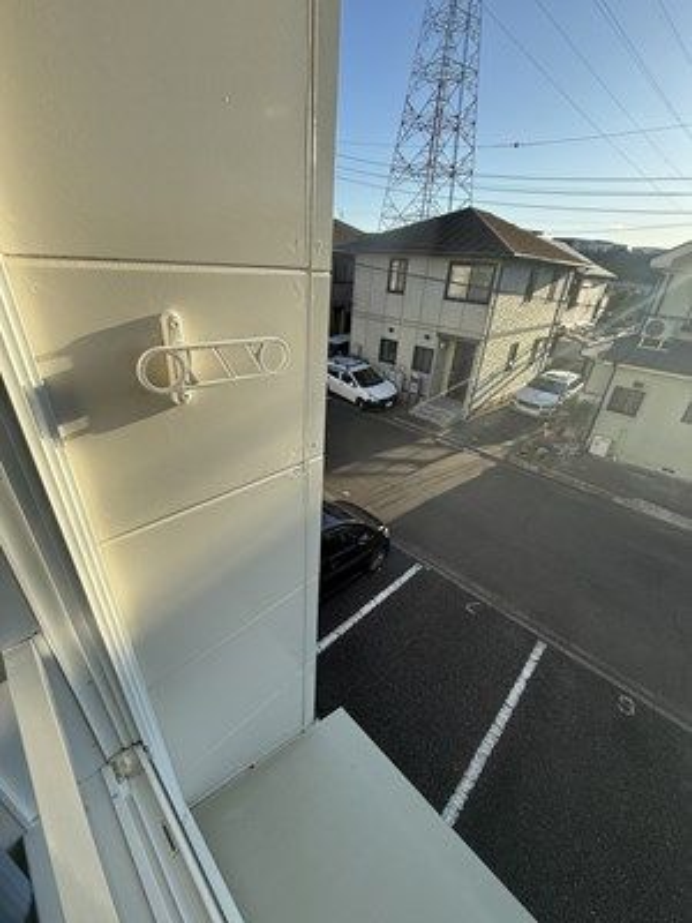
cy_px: 462
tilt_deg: -28.2
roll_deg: -3.2
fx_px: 373
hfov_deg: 85.7
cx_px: 346
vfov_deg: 102.1
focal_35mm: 14
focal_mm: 2.22
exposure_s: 1/672
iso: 50
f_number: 2.2
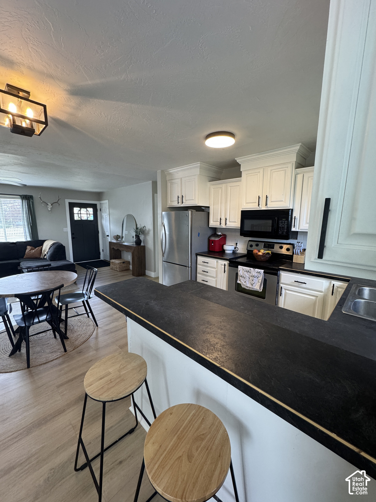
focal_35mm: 14
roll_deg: -0.2
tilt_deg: -8.4
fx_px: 203
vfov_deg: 102.1
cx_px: 188
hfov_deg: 85.7
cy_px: 251
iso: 250
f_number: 2.2
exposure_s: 1/120
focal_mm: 2.22
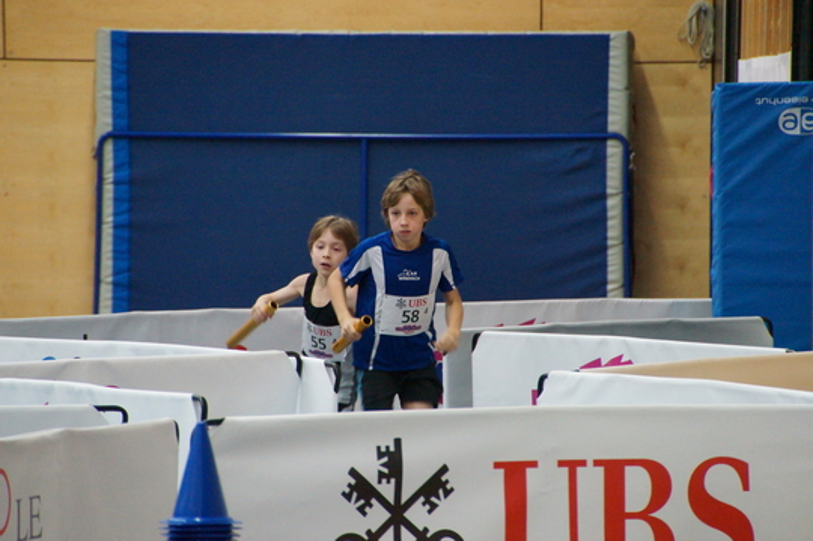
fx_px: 9476
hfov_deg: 4.9
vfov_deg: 3.3
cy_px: 270
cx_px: 406
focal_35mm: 420
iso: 3200
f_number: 6.3
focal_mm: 280
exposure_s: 1/100
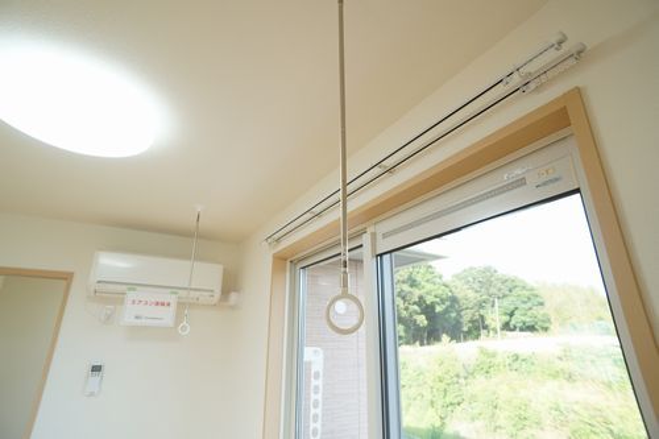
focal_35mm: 24
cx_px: 330
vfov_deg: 53.1
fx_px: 439
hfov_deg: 73.8
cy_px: 220
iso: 500
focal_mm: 16
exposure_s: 1/160
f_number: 4
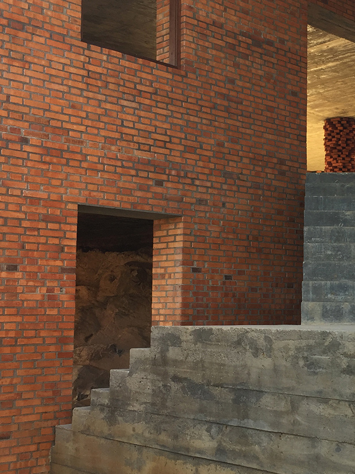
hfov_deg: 25.6
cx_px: 289
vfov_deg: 34.3
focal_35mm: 56
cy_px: 257
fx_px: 766
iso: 32
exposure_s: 1/120
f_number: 2.2
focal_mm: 4.15
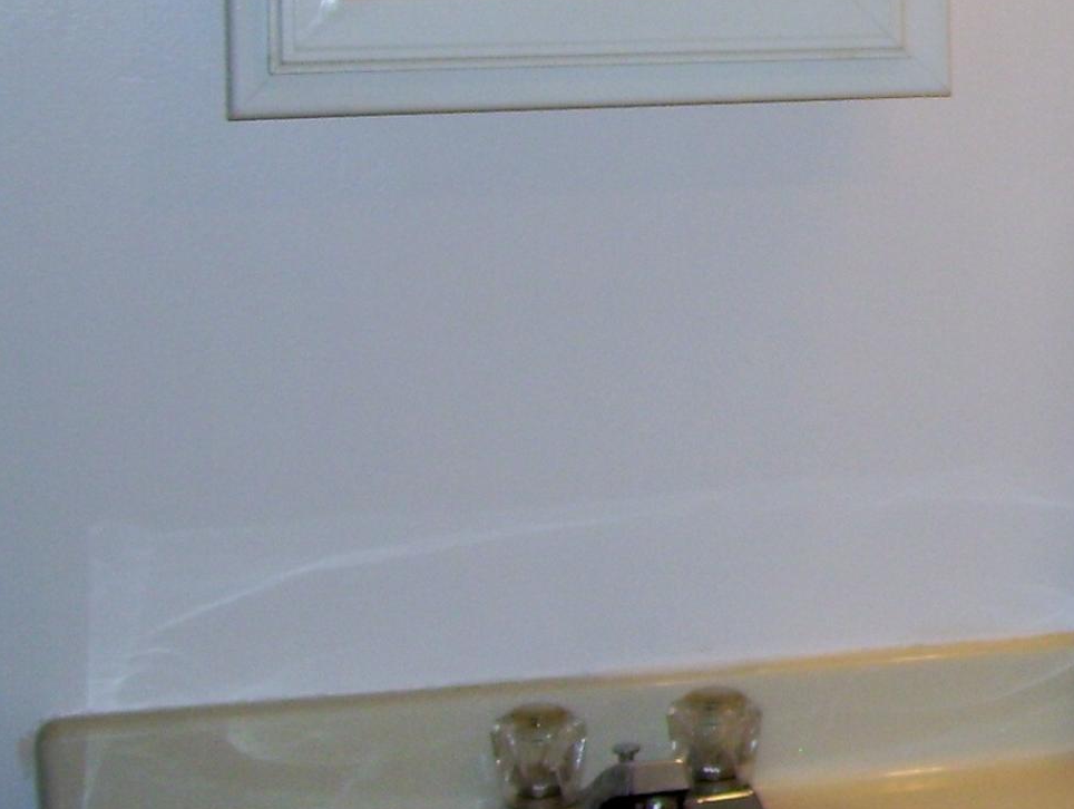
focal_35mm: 112
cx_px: 1597
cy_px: 164
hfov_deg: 16.1
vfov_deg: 13.2
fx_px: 3480
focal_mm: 6
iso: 80
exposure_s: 1/60
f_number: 2.7
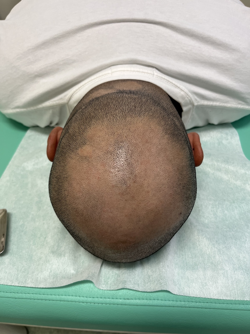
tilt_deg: -48.5
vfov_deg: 67.3
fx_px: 250
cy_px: 167
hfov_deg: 53.1
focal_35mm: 26
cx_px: 125
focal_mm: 5.1
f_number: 1.6
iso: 100
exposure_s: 1/120
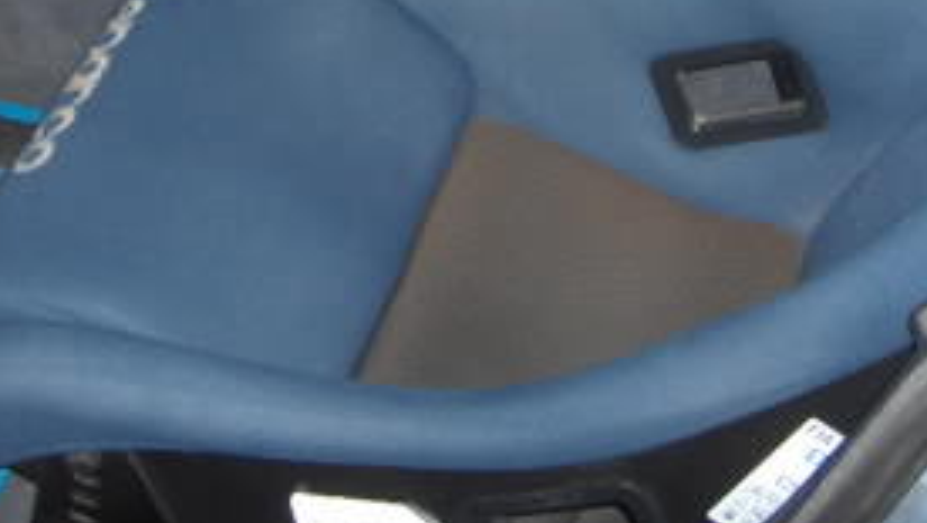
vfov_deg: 11.7
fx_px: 2435
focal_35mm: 99
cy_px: -260
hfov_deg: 21.6
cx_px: 452
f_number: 2.8
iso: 104
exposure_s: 1/60
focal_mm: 8
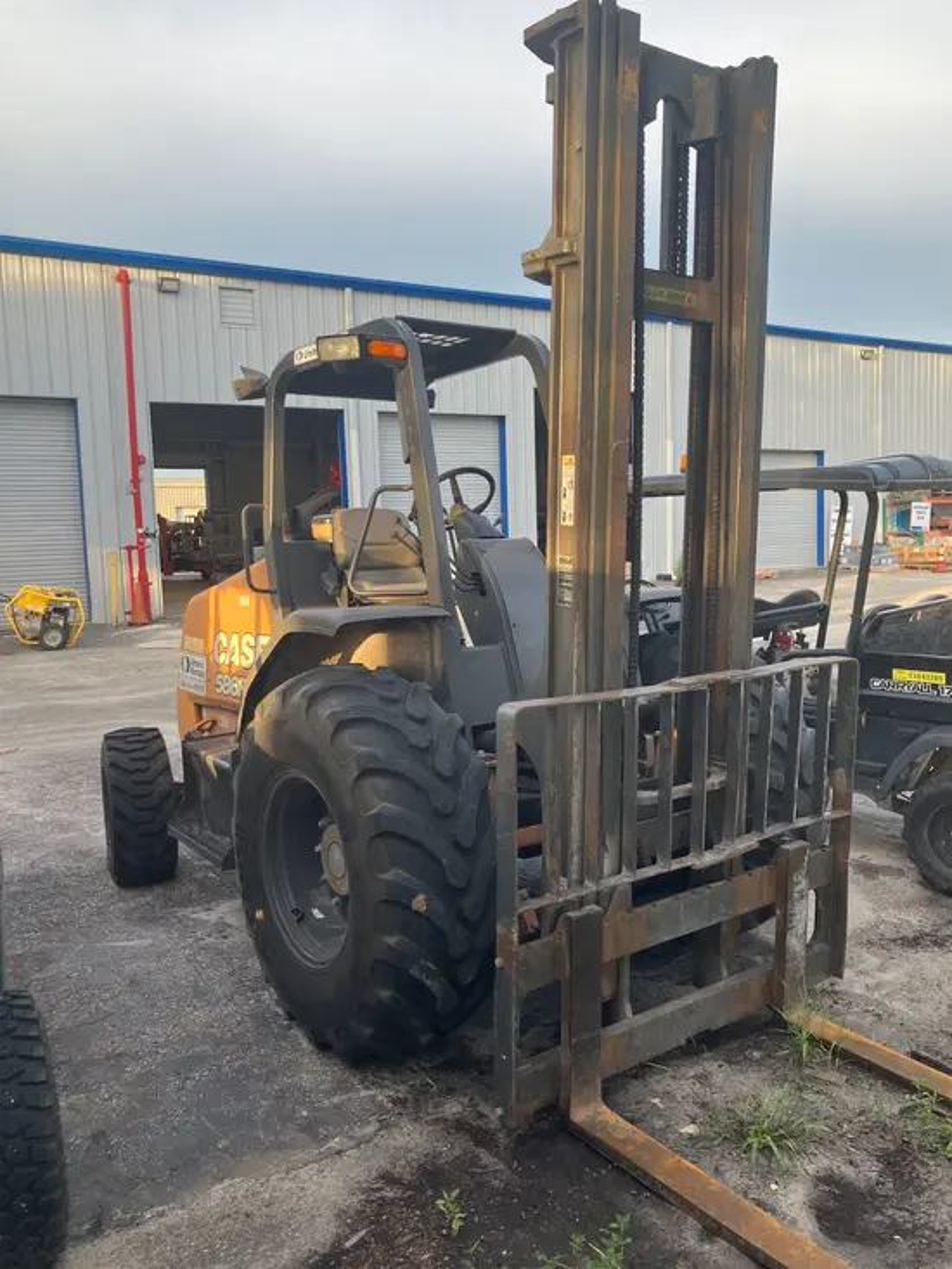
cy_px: 634
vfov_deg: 63.4
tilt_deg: -5.3
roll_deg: +1.4
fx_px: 1026
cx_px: 476
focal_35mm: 28
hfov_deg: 49.8
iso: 25
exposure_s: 1/122
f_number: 1.8
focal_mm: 3.99
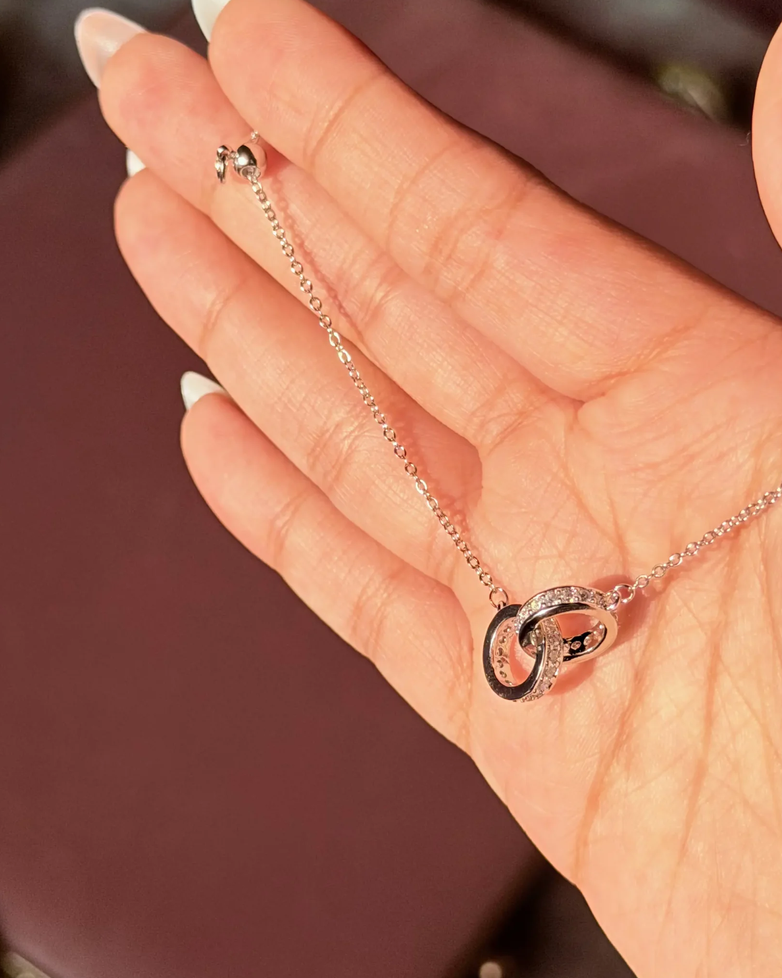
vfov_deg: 32.0
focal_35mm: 59
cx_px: 456
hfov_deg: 25.8
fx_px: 1707
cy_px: 483
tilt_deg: -52.1
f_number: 1.78
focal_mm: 6.76
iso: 64
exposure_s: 1/3096
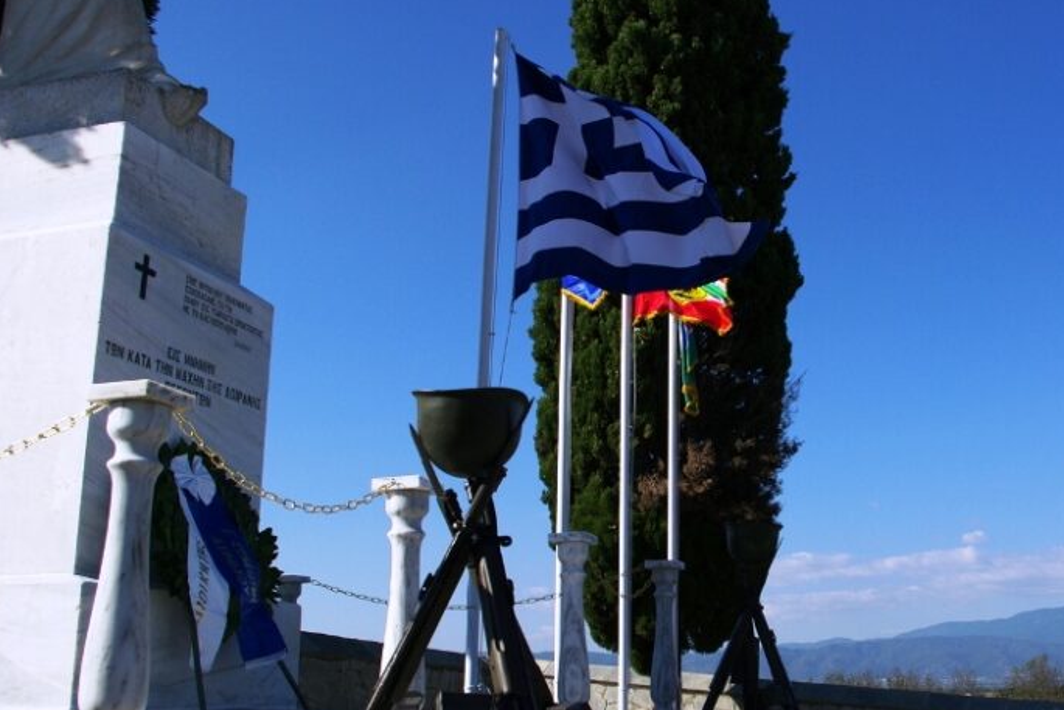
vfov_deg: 34.2
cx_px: 755
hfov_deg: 48.2
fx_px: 1153
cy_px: 378
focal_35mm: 39
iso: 200
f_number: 6.7
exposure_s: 1/1000
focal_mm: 18
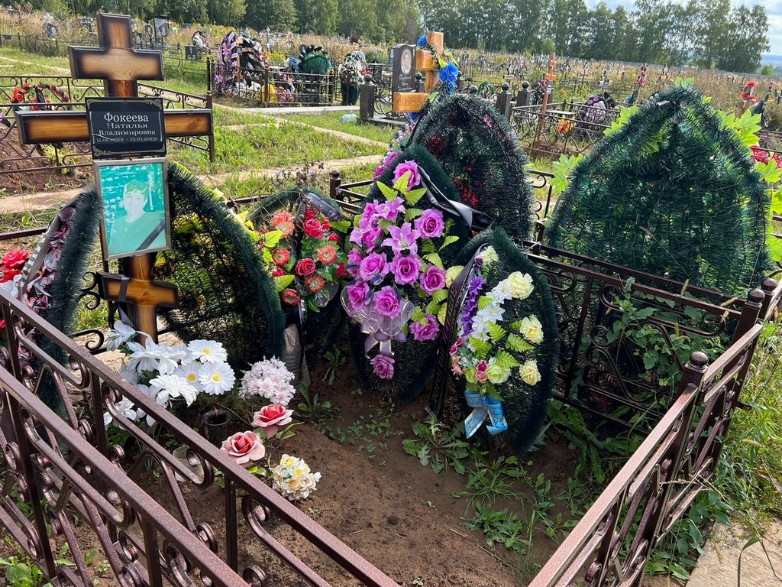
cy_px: 294
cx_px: 391
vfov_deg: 53.1
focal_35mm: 26
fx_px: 587
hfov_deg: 67.3
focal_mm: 5.7
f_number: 1.5
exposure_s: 1/1068
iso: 50
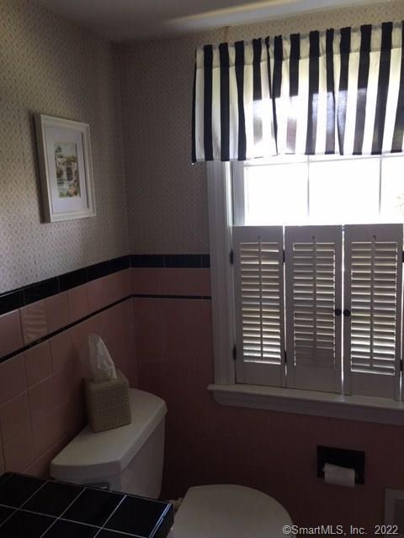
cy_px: 269
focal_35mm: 29
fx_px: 451
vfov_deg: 61.7
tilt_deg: -8.5
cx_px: 202
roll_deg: +2.1
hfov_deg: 48.2
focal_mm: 4.15
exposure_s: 1/15
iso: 25
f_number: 2.2
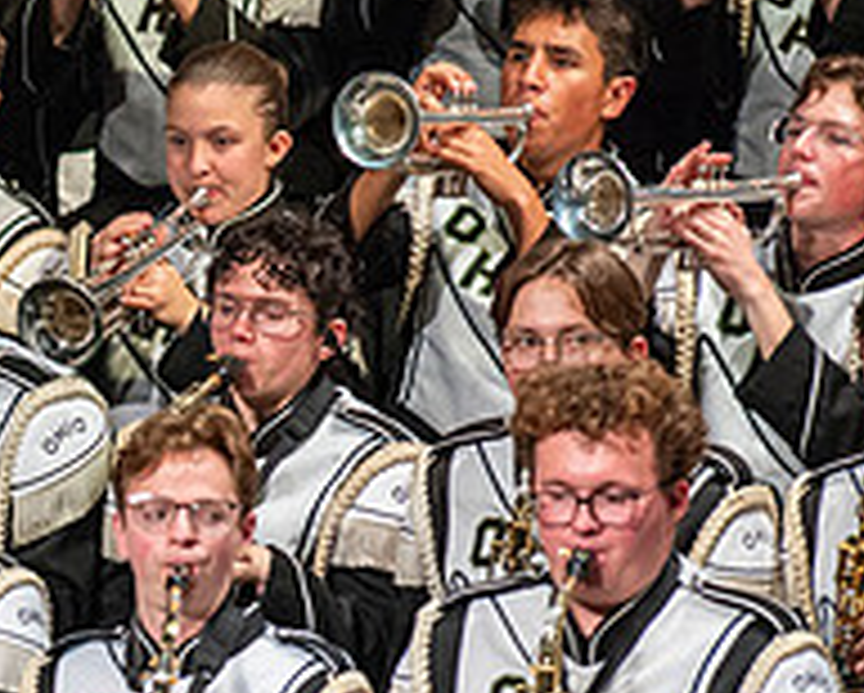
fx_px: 21732
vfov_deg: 1.8
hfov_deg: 2.3
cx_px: -405
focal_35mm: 849
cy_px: 328
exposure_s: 1/400
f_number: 5.6
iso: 5000
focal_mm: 300
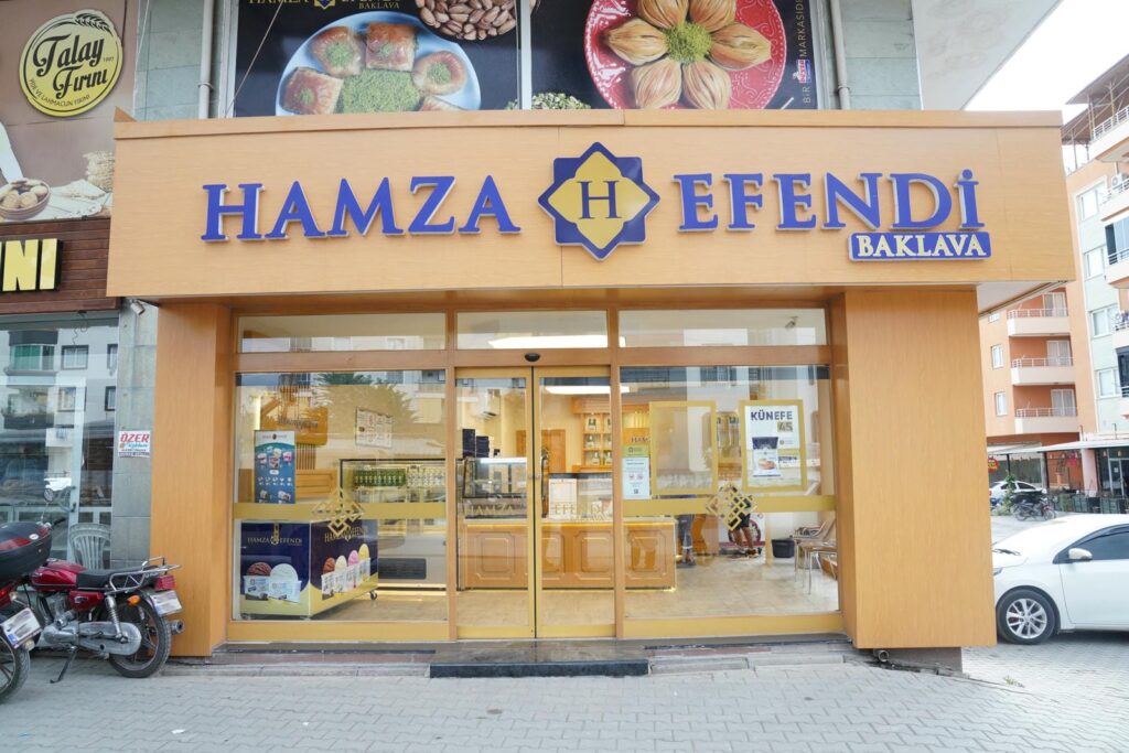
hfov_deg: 73.7
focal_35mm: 24
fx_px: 753
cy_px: 376
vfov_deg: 53.1
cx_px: 564
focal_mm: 24
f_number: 5
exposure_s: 1/100
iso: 1250
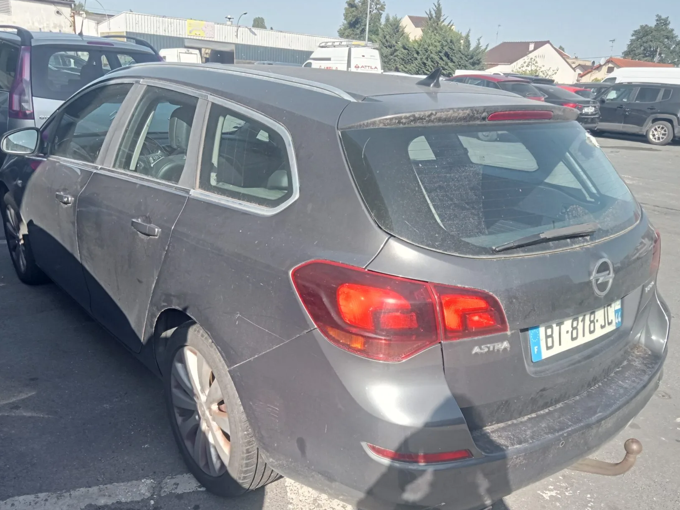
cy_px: 289
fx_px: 648
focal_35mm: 33
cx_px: 351
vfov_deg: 42.9
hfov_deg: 55.3
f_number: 2.2
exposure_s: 1/219
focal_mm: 3.46
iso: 100
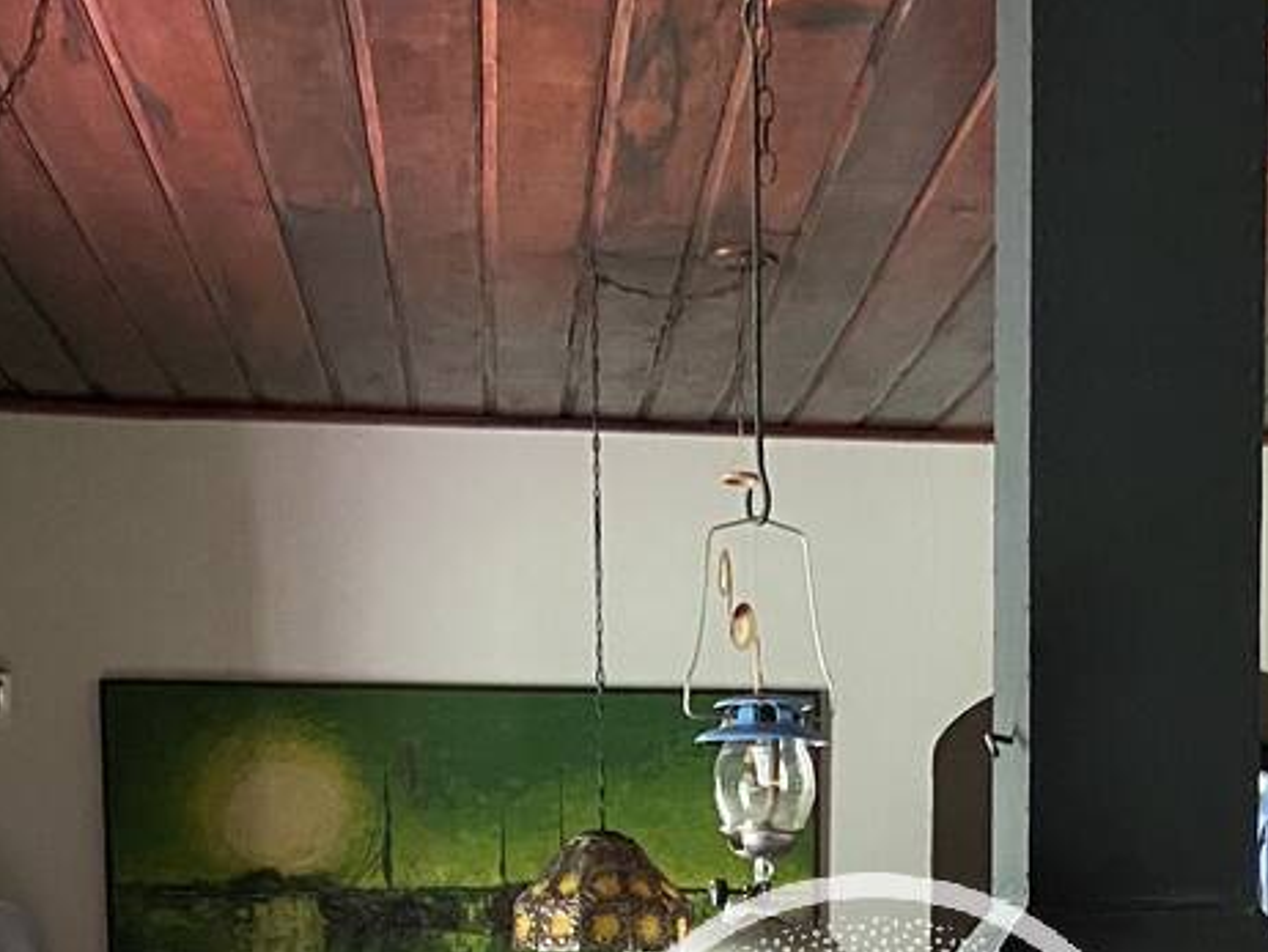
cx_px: 867
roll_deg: -0.1
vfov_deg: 17.1
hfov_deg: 24.0
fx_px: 2969
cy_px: 1257
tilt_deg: -6.1
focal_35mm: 81
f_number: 1.8
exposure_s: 1/30
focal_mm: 4.25
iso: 640
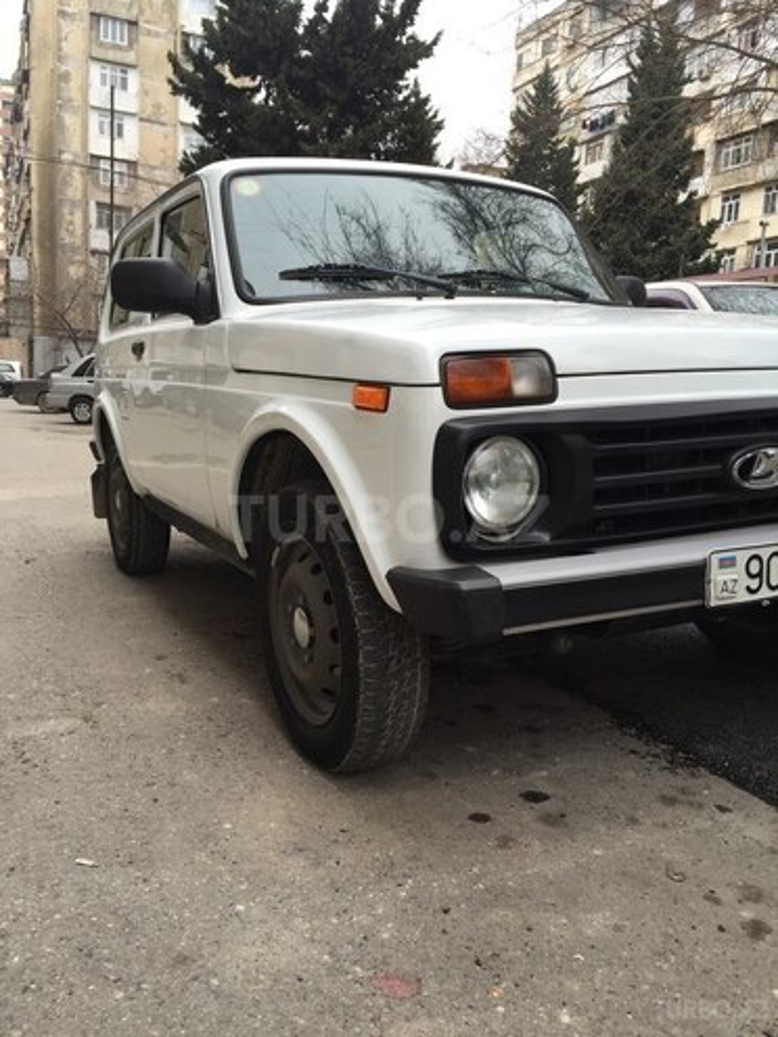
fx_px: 869
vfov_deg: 61.7
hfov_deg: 48.2
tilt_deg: -7.5
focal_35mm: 29
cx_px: 389
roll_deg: -4.2
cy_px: 518
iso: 32
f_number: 2.2
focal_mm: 4.15
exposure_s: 1/118
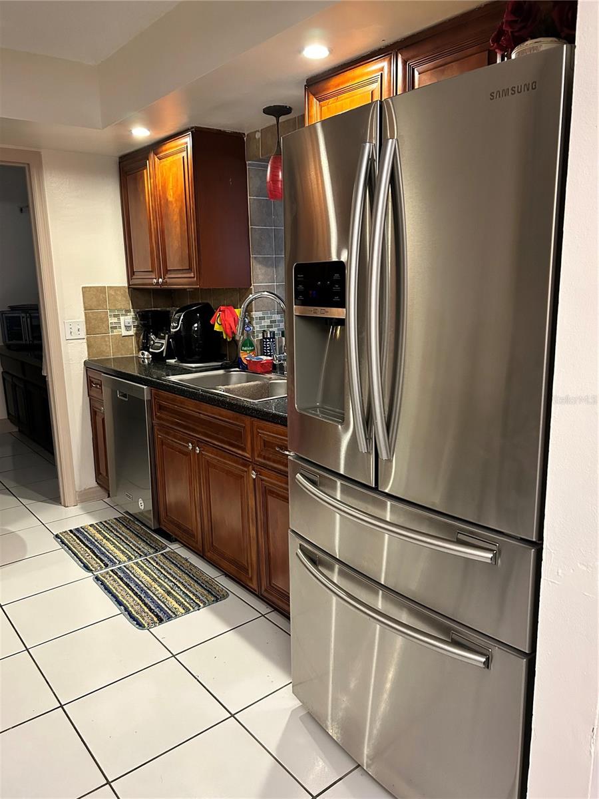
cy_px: 400
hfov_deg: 53.1
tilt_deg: -11.4
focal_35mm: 26
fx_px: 600
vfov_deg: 67.3
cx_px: 300
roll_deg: +0.5
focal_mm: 5.7
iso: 500
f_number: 1.5
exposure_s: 1/60
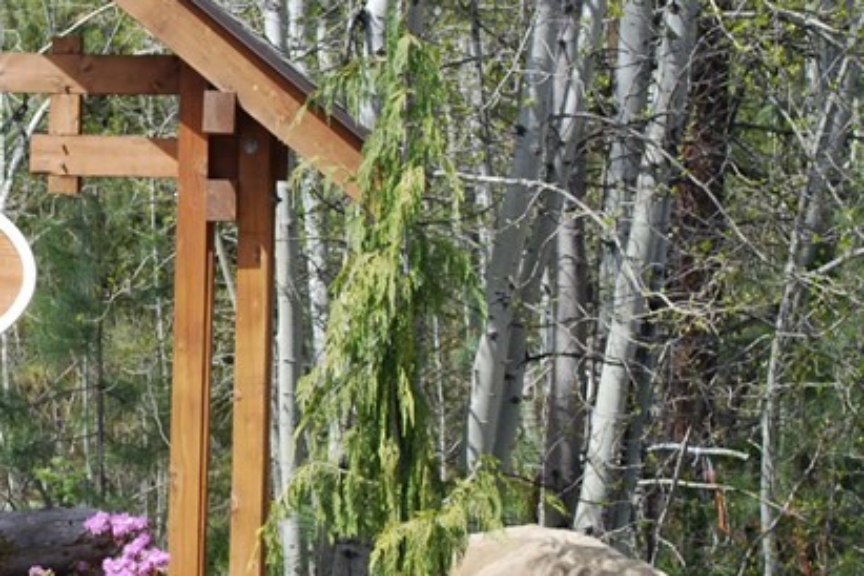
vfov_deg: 7.5
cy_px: 280
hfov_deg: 11.1
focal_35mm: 182
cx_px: -215
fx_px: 4368
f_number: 7.1
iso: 100
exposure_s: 1/200
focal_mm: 46
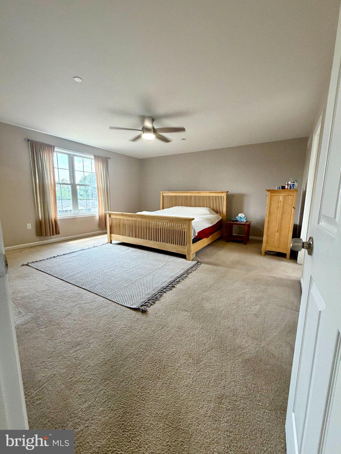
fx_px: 184
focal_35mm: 14
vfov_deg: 102.1
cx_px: 170
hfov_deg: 85.7
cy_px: 227
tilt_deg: -8.0
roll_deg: -0.8
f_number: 2.2
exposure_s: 1/60
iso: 320
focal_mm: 2.22
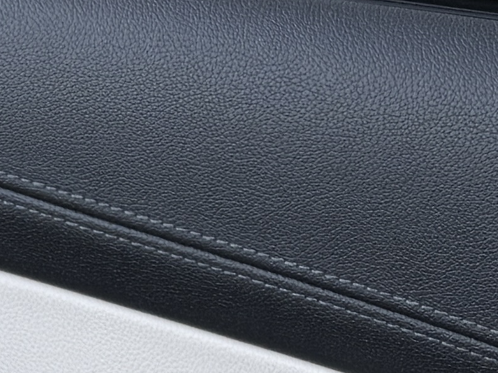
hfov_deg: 11.6
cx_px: 247
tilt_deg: -29.1
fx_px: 2459
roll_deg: -1.8
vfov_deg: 8.6
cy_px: 451
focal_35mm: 171
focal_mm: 6.76
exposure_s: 1/175
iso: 64
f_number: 1.78
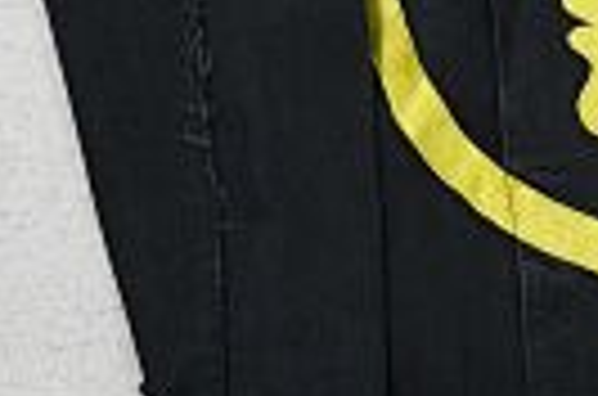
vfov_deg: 10.2
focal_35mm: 132
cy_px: -56
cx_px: 760
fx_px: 2187
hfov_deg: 14.9
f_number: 10
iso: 1600
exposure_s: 1/100
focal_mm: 35
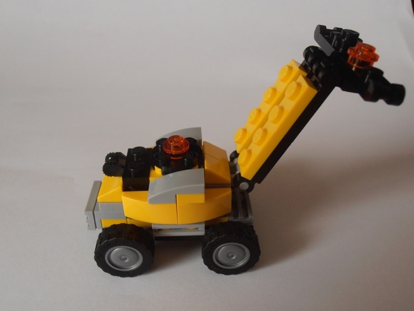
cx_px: 207
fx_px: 443
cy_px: 156
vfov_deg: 38.7
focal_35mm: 37
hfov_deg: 50.1
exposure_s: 1/30
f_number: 3.9
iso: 125
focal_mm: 6.61
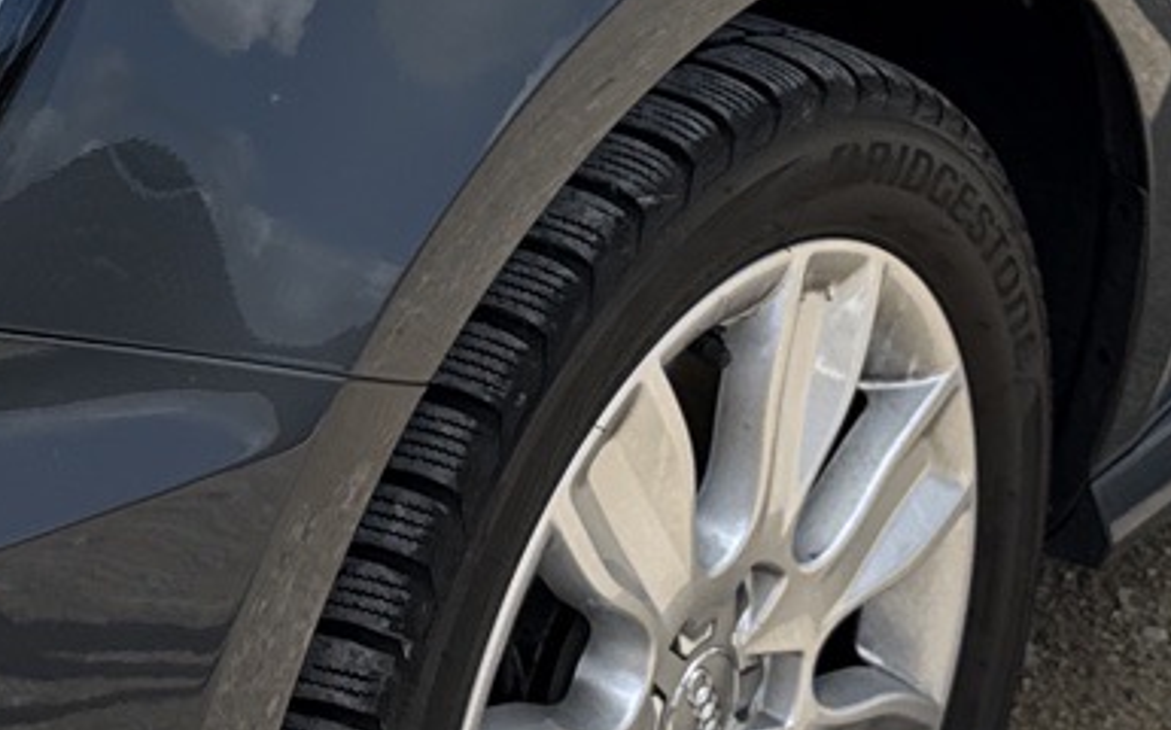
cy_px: -137
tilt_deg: -21.2
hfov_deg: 16.3
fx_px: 4050
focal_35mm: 127
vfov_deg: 10.1
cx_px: 152
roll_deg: +0.6
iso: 80
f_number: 1.78
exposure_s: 1/3145
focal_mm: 6.76
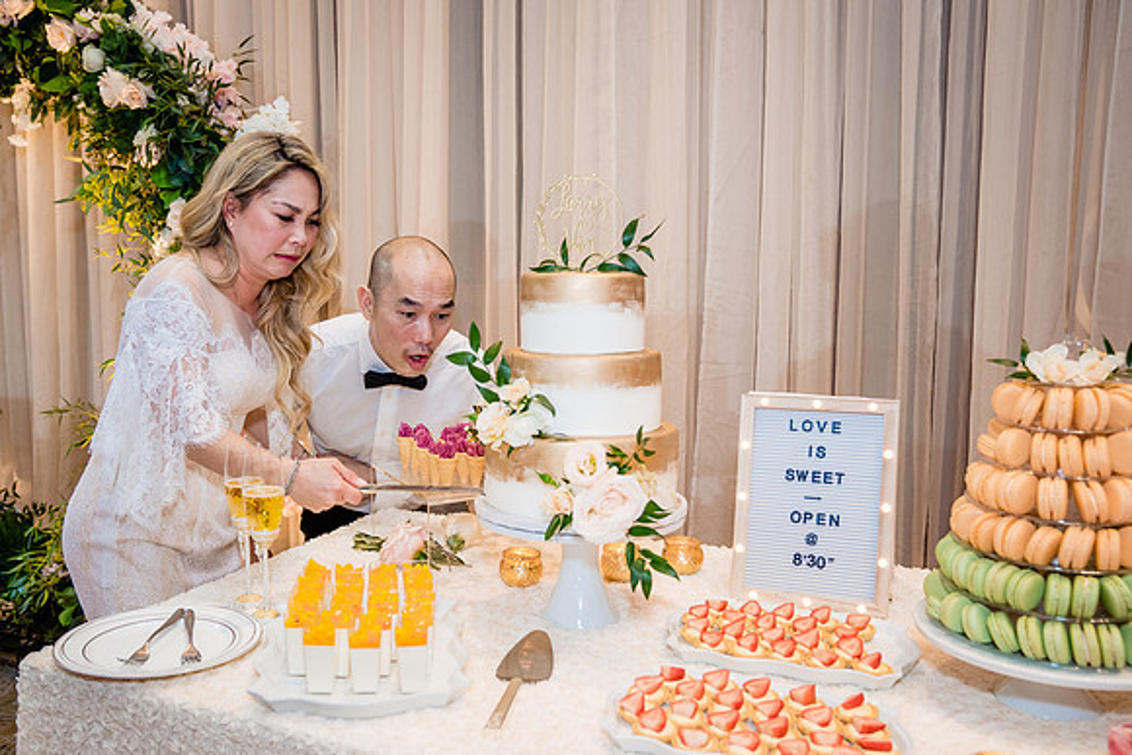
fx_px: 1005
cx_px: 508
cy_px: 372
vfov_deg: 41.2
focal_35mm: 32
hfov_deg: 58.7
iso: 1000
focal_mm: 29
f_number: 4
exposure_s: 1/160
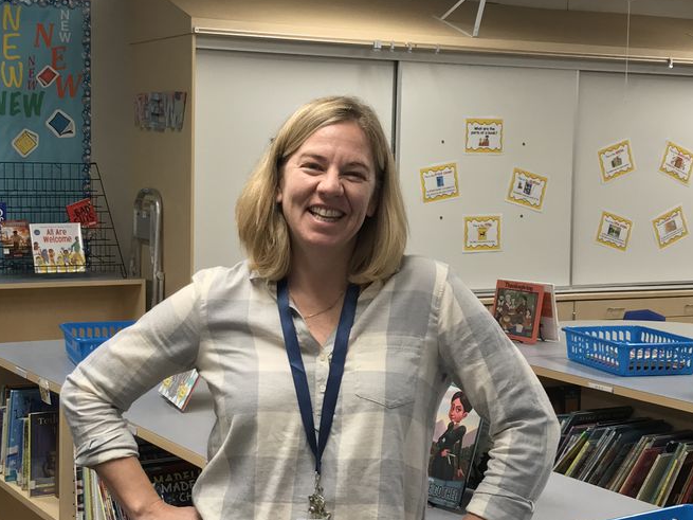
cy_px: 284
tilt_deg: -4.7
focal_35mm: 65
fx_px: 1301
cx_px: 318
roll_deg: -1.4
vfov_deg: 22.6
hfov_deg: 29.8
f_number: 1.8
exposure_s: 1/40
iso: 32
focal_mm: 3.99
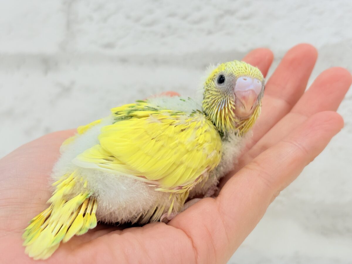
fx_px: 529
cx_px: 176
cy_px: 132
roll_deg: -0.4
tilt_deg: -1.8
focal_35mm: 52
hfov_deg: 36.8
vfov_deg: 28.0
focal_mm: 5.96
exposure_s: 1/100
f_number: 1.6
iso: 64
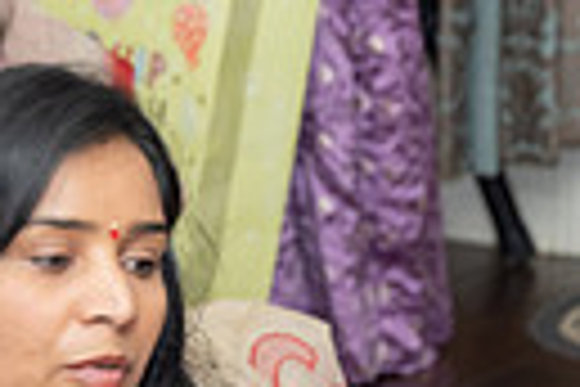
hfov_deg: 5.7
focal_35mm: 359
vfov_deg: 3.8
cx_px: -247
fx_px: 5783
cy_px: -209
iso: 500
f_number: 2.8
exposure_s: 1/200
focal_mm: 78
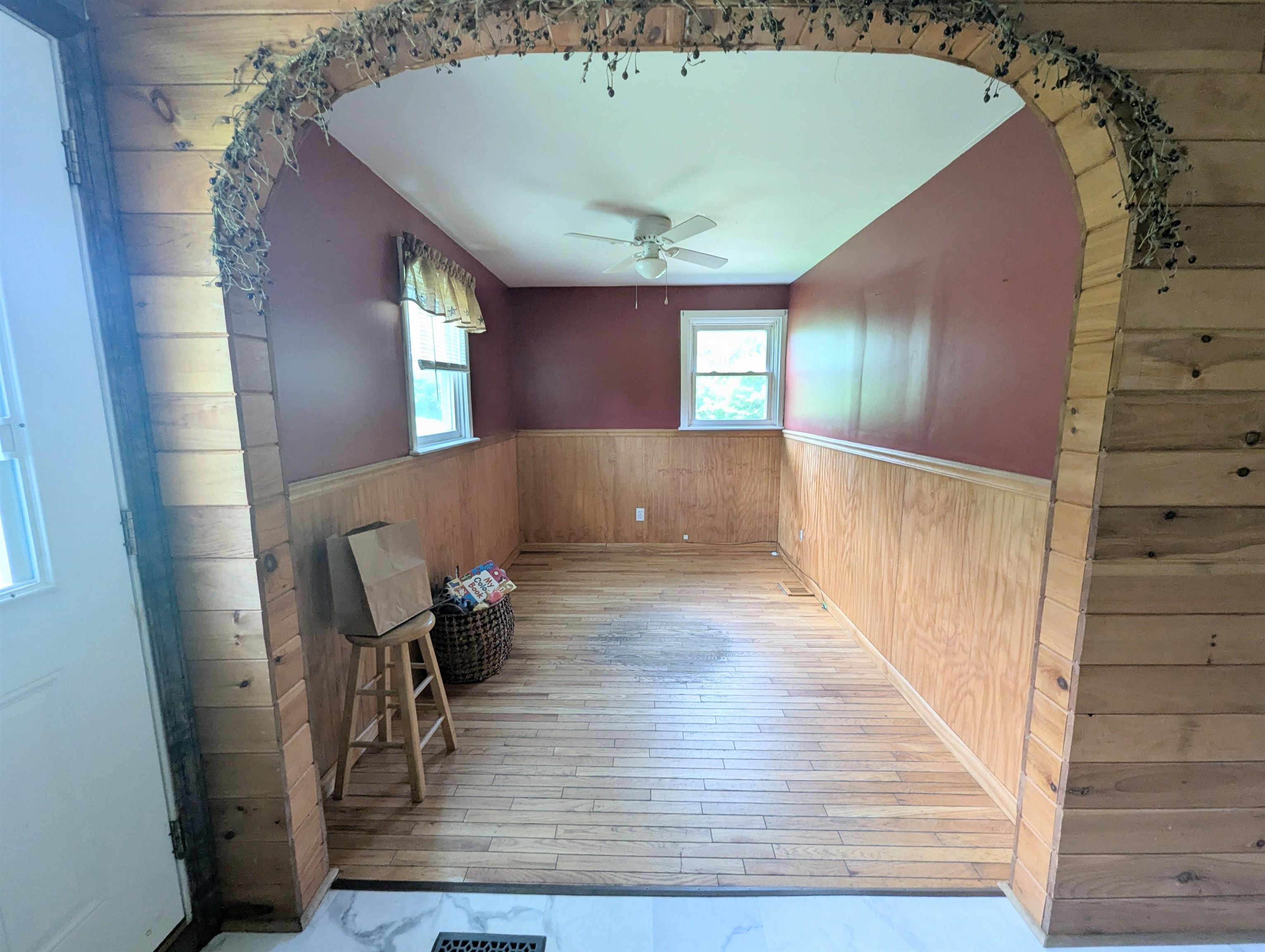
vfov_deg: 90.1
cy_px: 476
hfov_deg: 106.1
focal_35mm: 13
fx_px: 476
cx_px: 632
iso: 103
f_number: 2.2
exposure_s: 1/51.5
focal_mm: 1.95
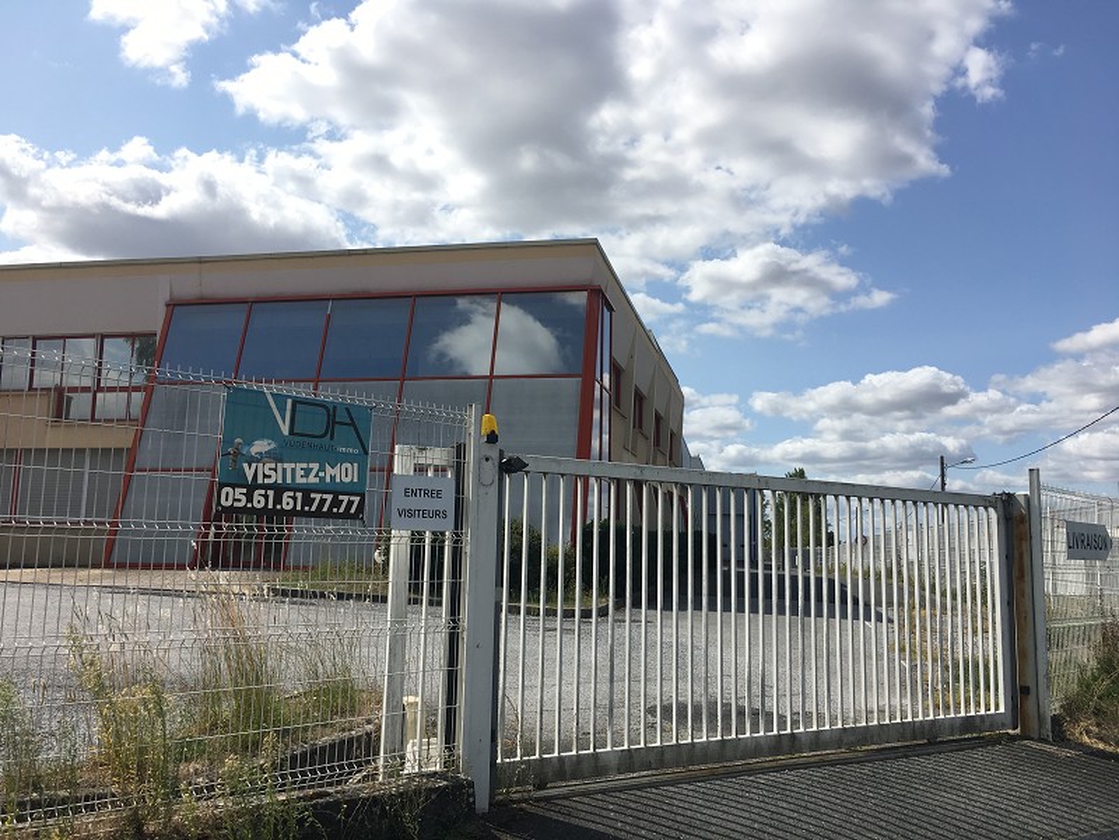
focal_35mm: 29
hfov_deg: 61.7
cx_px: 560
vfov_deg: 48.2
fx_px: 937
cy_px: 420
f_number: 2.2
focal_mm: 4.15
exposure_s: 1/1923
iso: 25
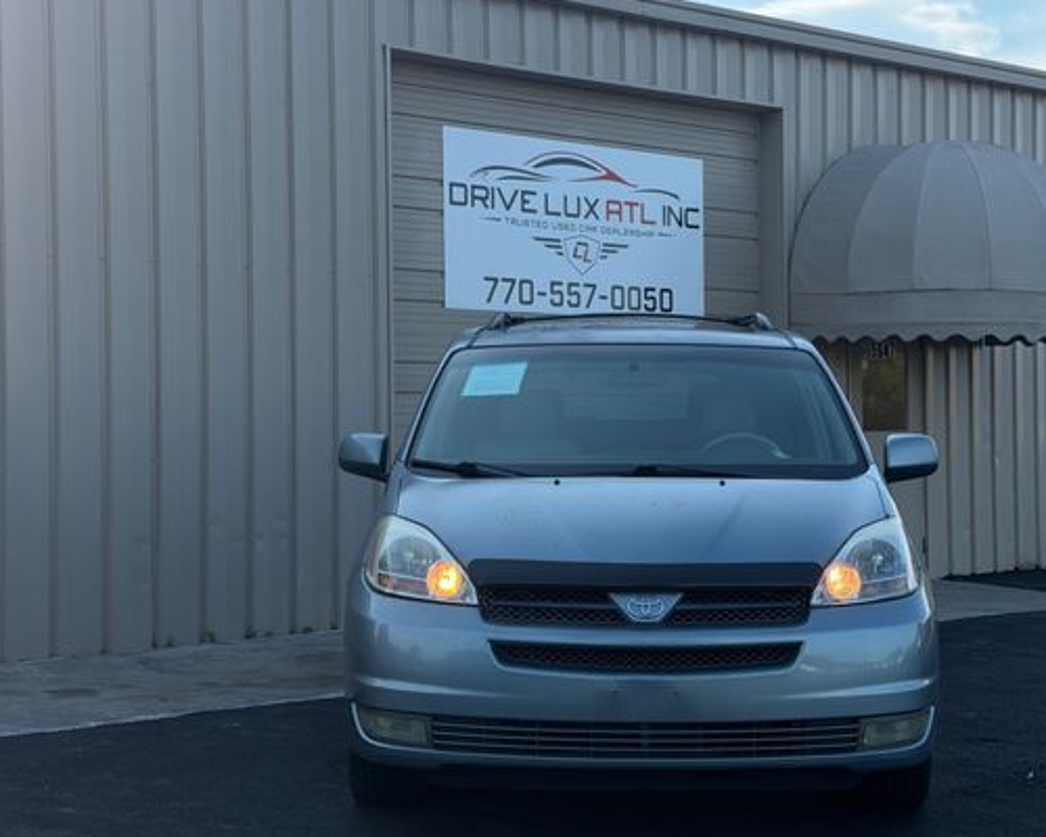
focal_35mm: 60
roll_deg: +0.7
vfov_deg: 25.4
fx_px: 1857
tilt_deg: +0.5
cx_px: 594
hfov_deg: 31.4
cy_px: 408
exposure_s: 1/1456
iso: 100
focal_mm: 6.76
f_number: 1.78
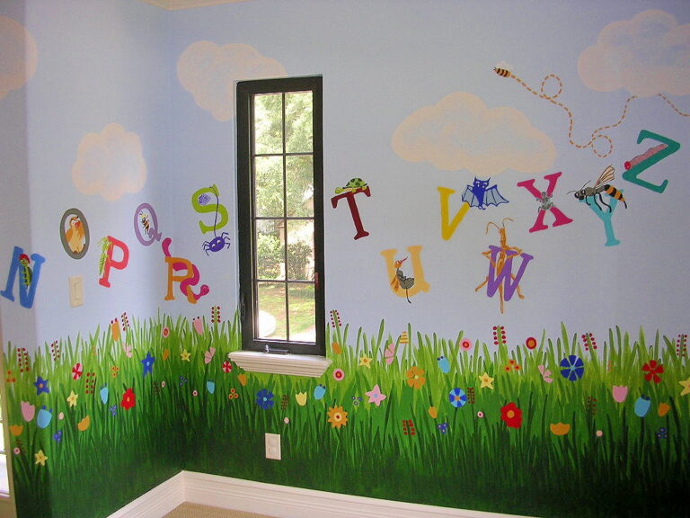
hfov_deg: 49.0
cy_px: 259
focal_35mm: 38
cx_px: 345
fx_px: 757
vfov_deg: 37.7
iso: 50
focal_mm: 5.8
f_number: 2.8
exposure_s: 1/30
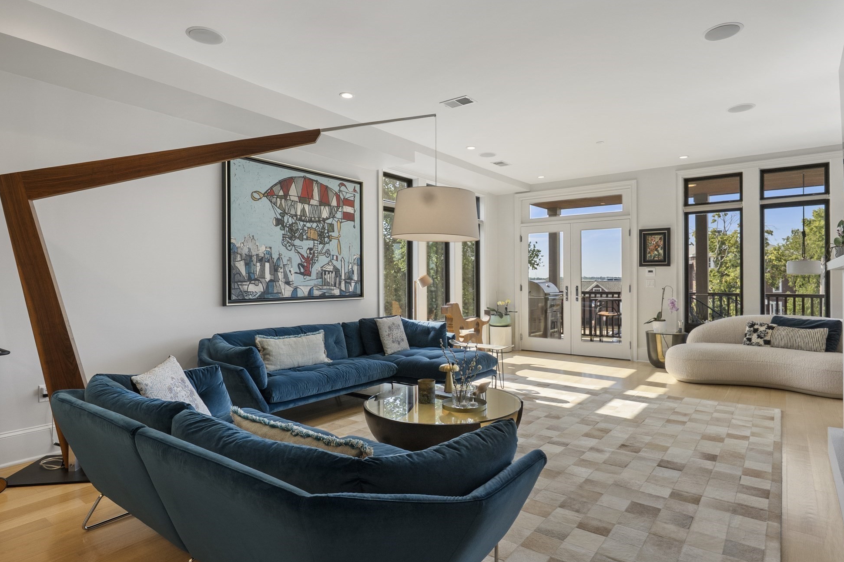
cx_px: 431
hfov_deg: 86.9
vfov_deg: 64.5
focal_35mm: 19
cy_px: 291
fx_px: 445
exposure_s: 1/400
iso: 250
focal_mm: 12
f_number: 8
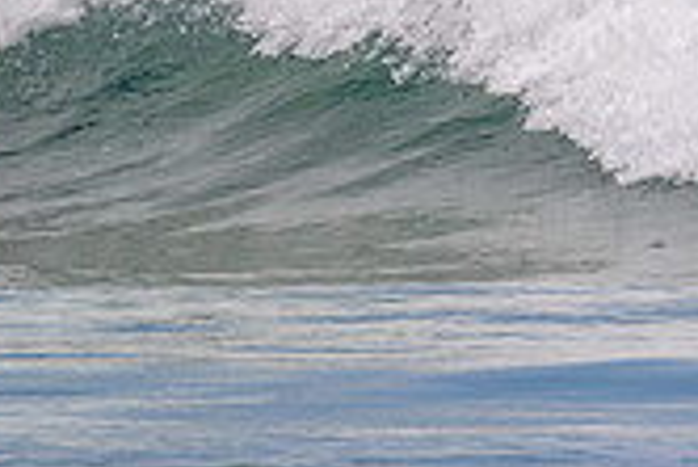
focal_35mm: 2789
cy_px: -86
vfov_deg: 0.5
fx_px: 54122
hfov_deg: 0.7
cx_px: 1156
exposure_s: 1/2000
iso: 1250
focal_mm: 800
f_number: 11
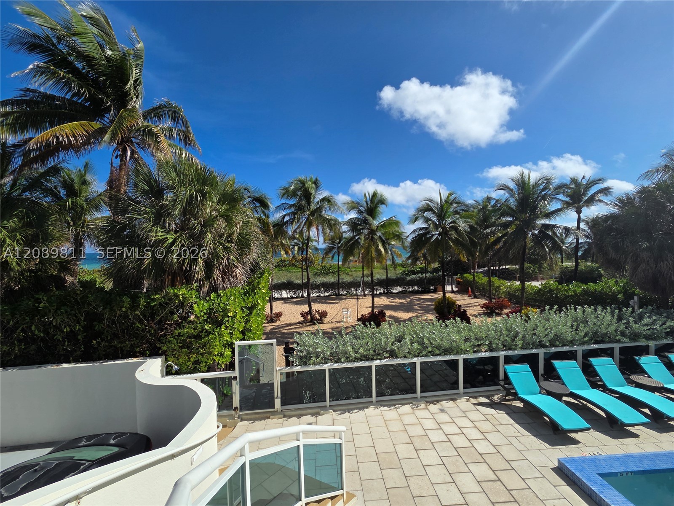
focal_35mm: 13
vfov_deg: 89.9
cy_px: 253
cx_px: 337
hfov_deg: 106.2
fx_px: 253
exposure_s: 1/3336
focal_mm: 2.2
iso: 50
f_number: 2.2
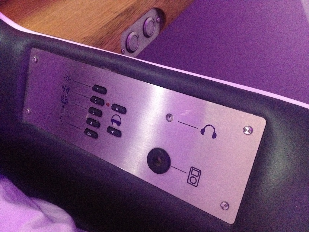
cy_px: 116
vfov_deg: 40.7
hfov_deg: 52.6
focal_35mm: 35
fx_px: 312
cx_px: 154
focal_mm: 4.28
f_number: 2.4
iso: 800
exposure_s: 1/17
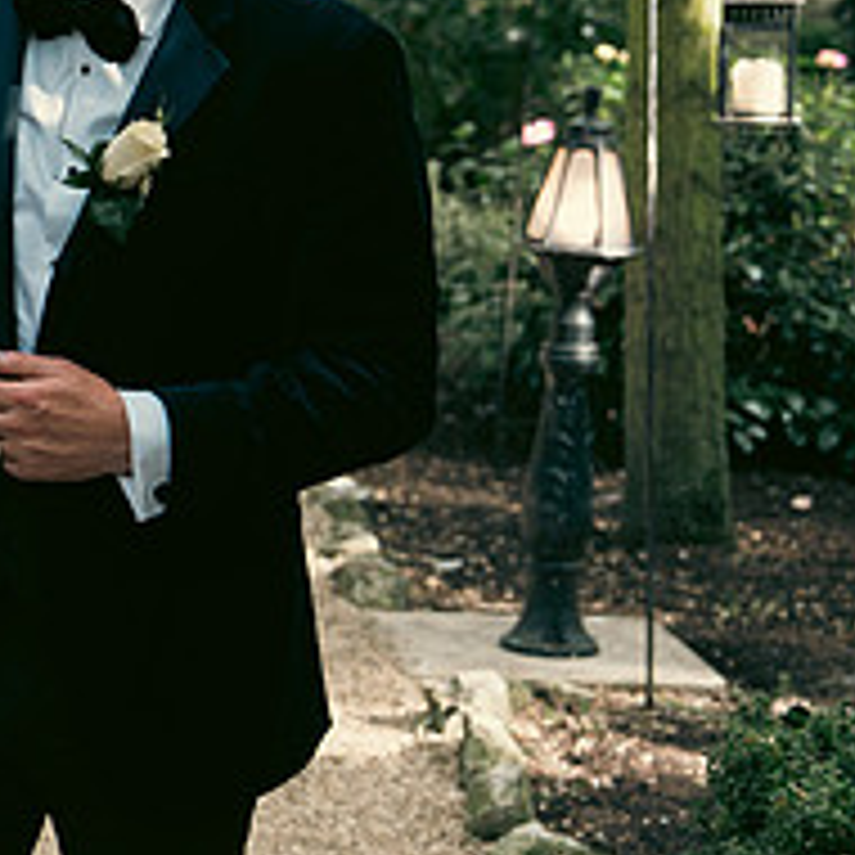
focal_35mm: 127
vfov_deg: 13.7
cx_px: -261
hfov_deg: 13.3
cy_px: 272
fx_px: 3549
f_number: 3.5
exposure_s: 1/250
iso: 500
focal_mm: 49
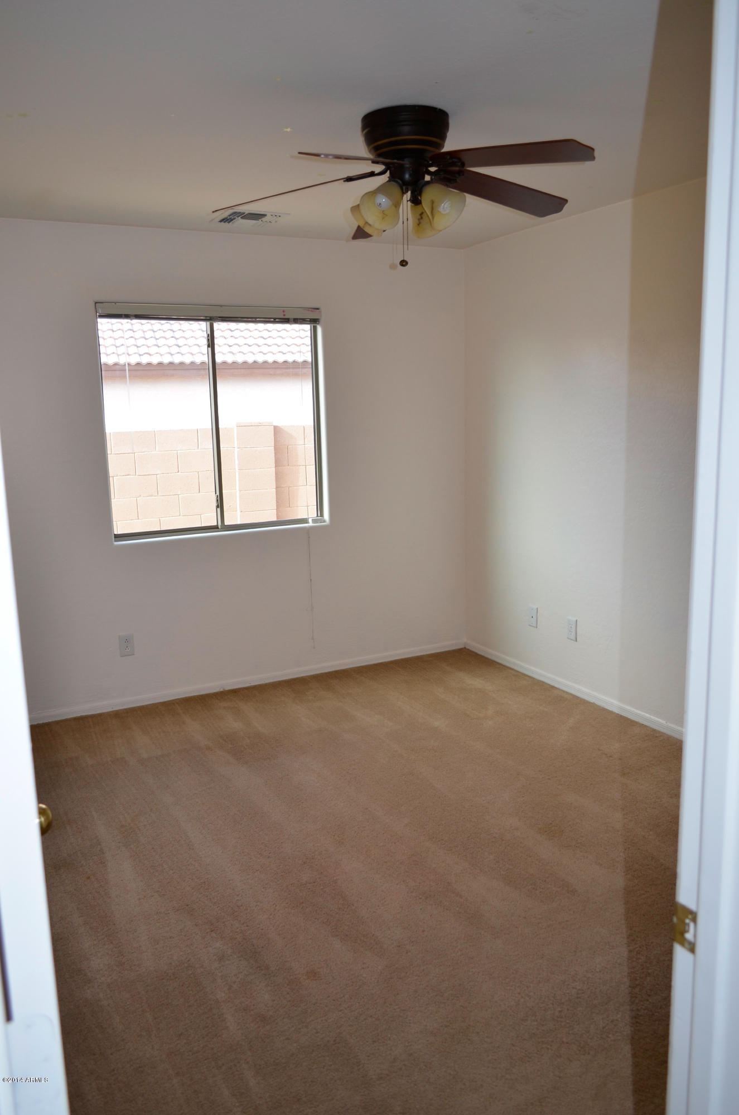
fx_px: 835
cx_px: 370
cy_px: 558
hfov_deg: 47.7
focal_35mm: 27
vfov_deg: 67.5
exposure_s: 1/160
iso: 200
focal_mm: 18
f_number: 3.5
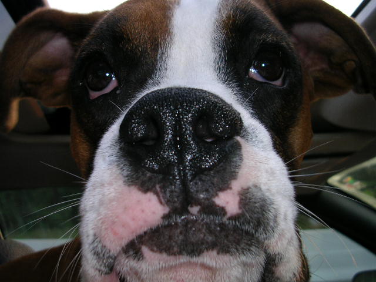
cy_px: 141
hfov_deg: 49.0
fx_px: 413
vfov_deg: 37.7
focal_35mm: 38
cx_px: 188
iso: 50
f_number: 2.8
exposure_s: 1/60.1
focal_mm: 5.8
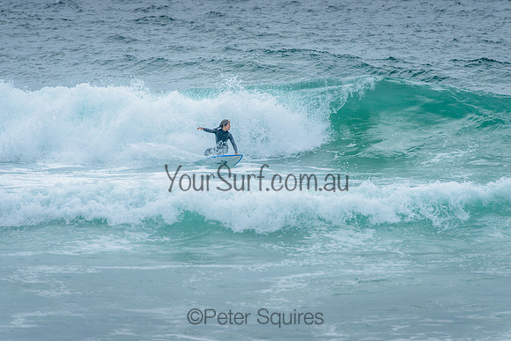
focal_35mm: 490
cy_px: 152
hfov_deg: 4.2
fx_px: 6959
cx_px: 257
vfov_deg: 2.8
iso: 500
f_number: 8
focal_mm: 400
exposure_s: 1/1600
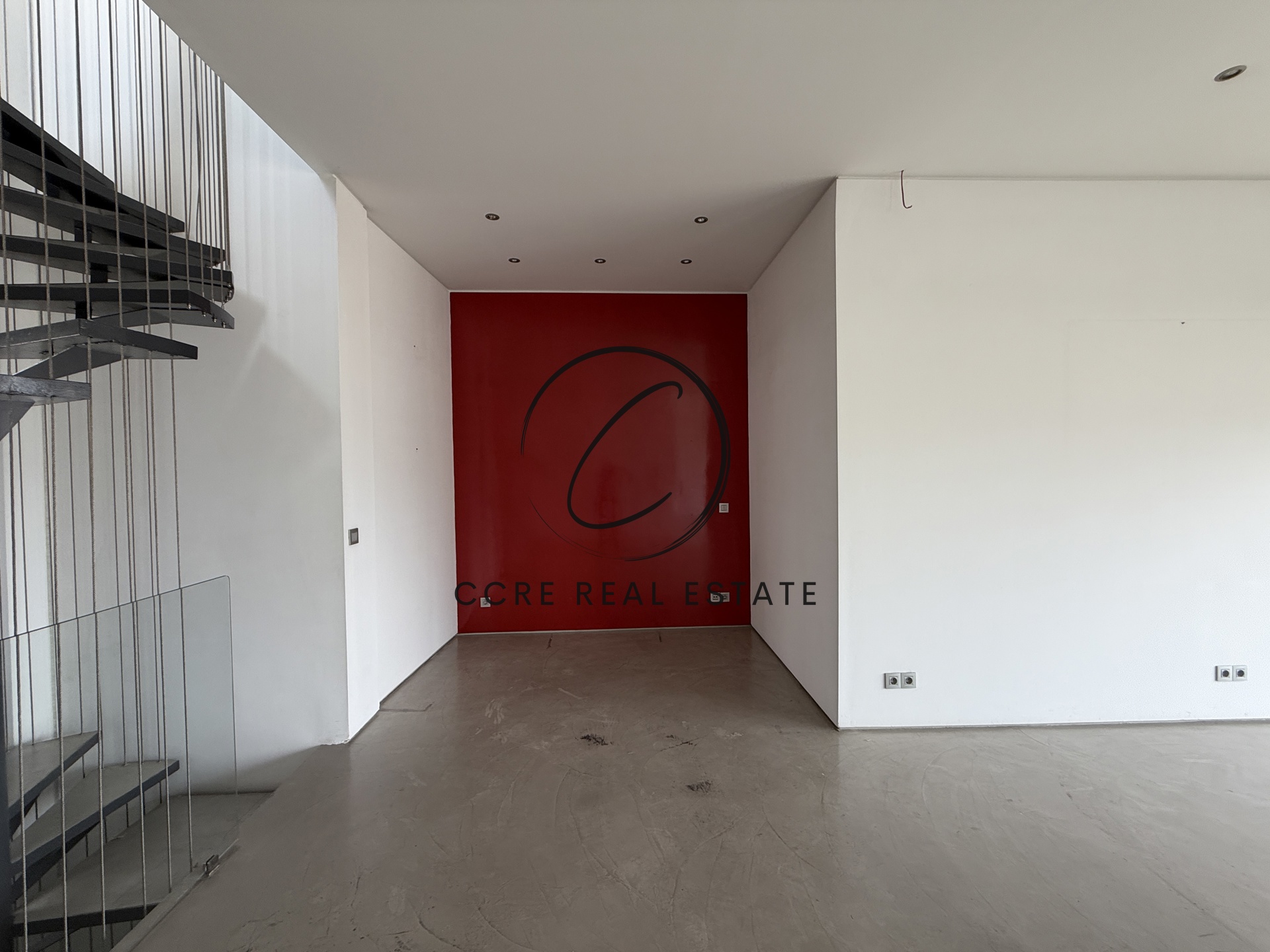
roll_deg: +0.1
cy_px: 476
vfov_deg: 85.7
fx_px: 514
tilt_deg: -1.6
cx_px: 635
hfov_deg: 102.1
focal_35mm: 14
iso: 80
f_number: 2.2
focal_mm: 2.22
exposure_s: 1/121
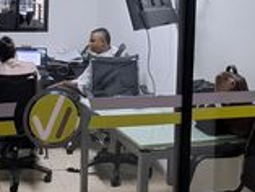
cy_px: 7
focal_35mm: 68
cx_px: 90
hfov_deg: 28.4
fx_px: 501
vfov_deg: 21.0
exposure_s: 1/40
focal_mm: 1.64
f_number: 2.2
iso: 250
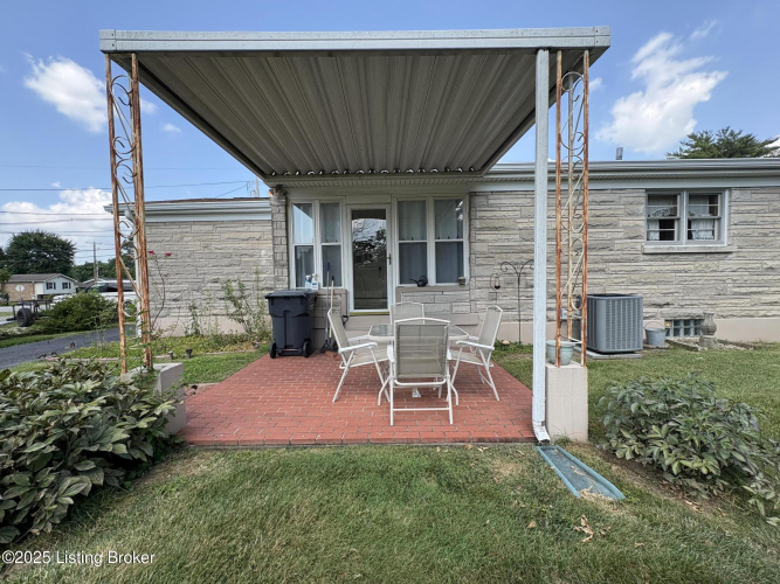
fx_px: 315
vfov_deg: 85.7
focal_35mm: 14
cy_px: 292
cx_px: 390
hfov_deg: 102.1
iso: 50
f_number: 2.2
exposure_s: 1/569
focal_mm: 2.22
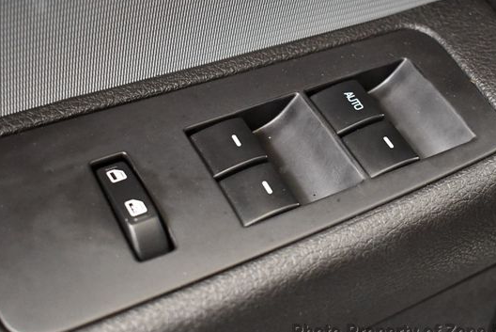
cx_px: 281
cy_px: 149
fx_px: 869
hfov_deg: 31.8
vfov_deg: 21.6
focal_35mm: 63
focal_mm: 26
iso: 4000
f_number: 4
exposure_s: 1/60
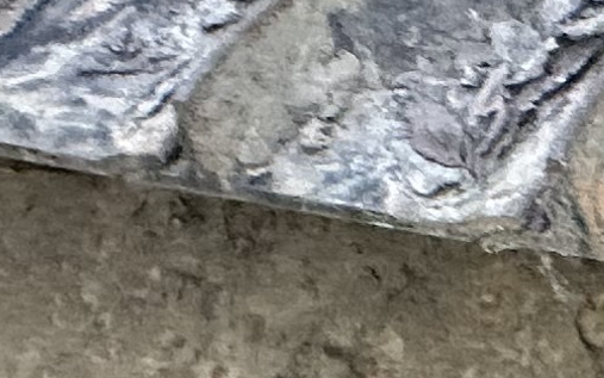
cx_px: 1265
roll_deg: +9.6
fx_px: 1943
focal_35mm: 118
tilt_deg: -38.1
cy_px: 74
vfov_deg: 11.1
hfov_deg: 14.3
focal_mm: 2.22
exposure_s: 1/99
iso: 250
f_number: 2.2
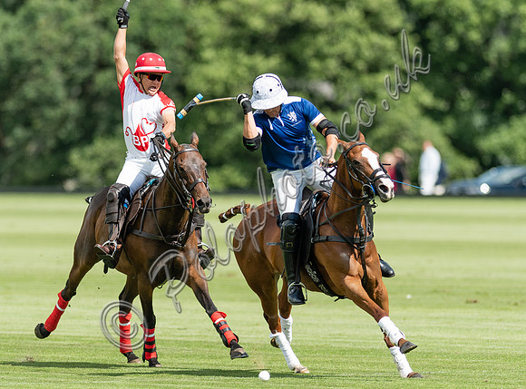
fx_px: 7878
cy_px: 210
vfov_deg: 2.8
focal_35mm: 521
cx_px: 279
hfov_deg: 3.8
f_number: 2.8
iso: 320
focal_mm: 300
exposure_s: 1/5000
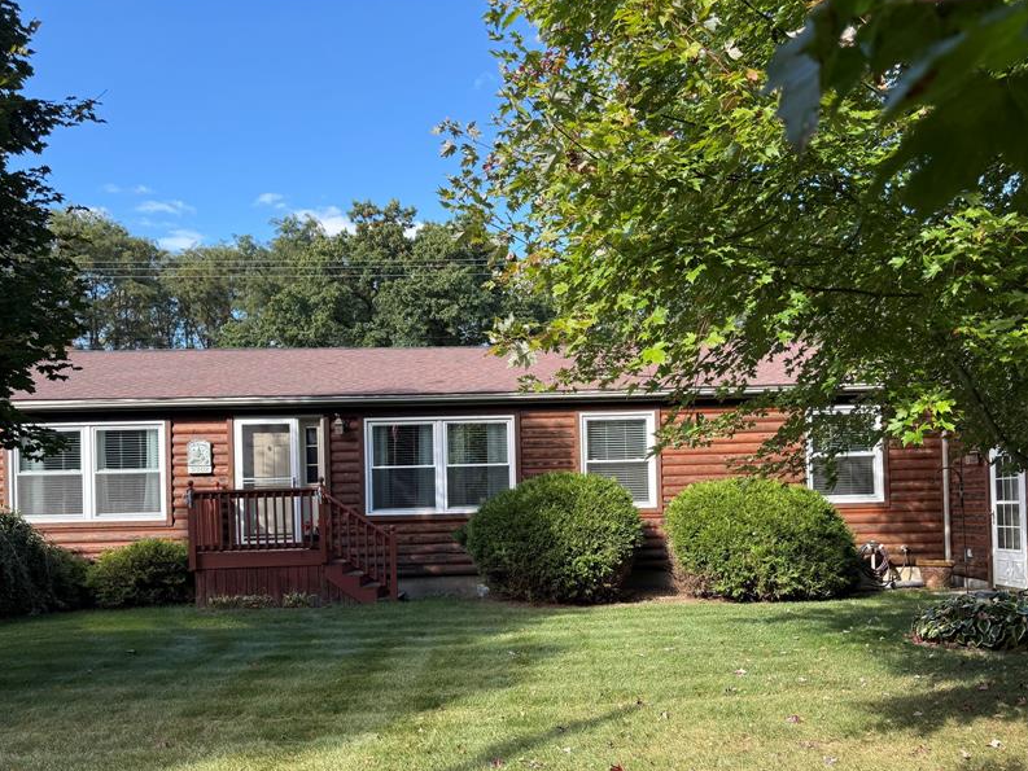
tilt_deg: +2.3
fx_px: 921
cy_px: 483
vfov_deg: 45.1
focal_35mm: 31
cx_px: 550
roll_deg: +1.0
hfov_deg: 58.3
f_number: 1.78
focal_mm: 6.76
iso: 100
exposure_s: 1/1075
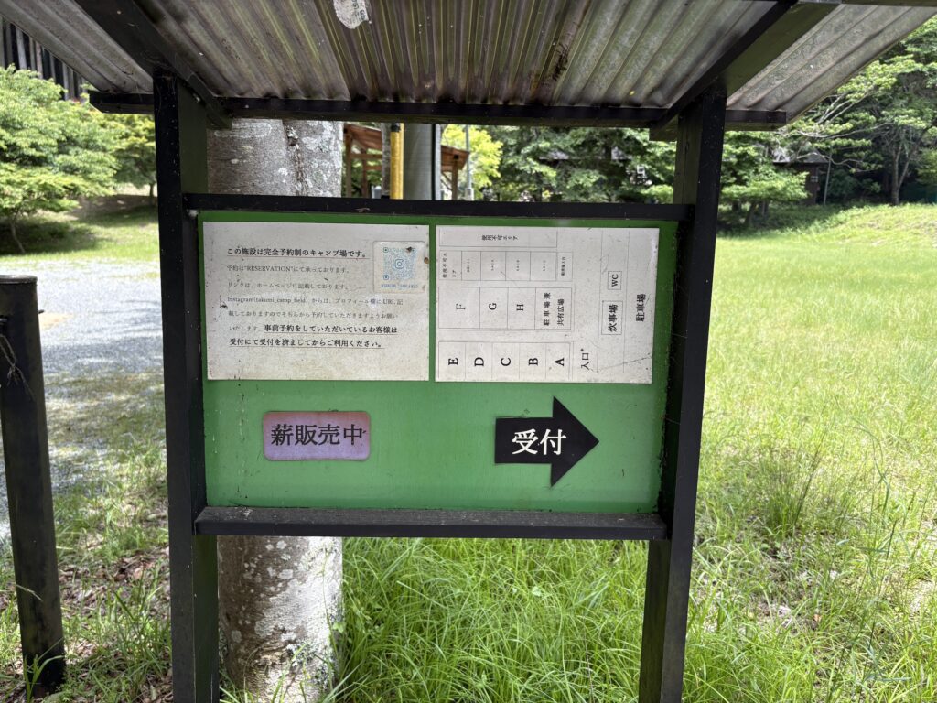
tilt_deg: -10.0
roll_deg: +0.1
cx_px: 468
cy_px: 352
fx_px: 704
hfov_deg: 67.3
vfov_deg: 53.1
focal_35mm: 26
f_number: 1.6
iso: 50
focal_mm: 5.96
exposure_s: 1/539
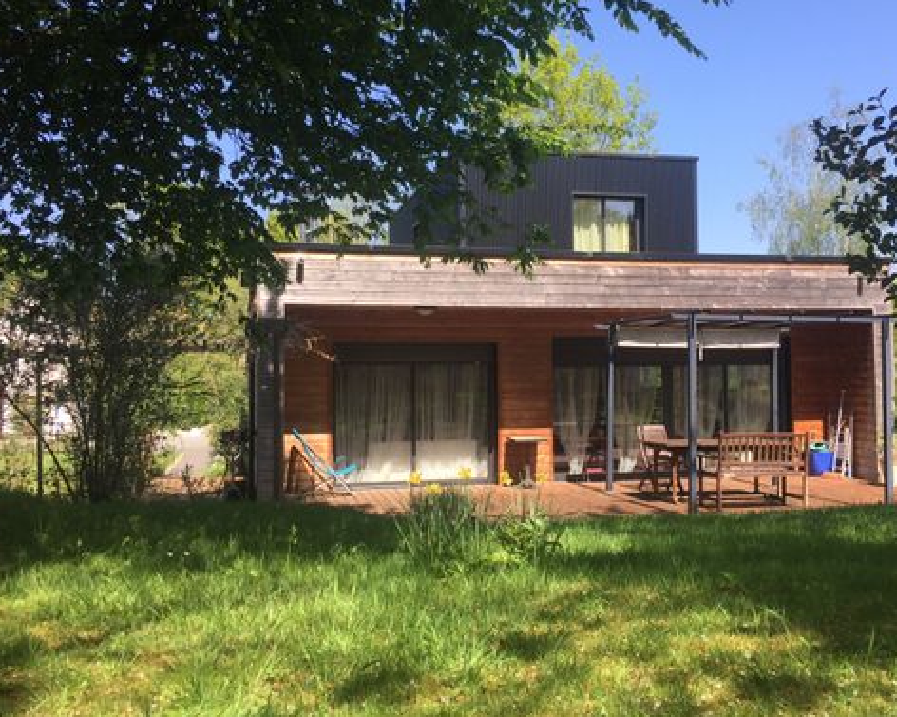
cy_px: 333
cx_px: 509
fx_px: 955
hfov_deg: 50.2
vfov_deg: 41.1
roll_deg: -0.4
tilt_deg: +3.7
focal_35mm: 36
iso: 32
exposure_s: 1/879
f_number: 2.2
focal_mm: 4.15
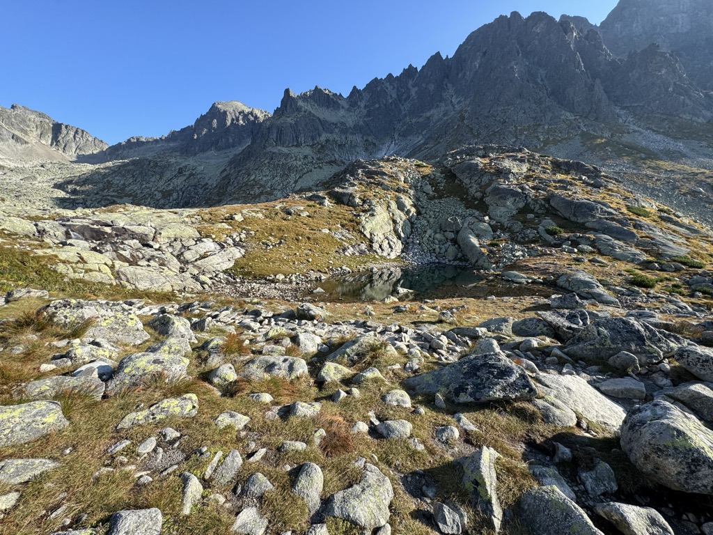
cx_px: 356
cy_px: 268
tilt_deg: -7.2
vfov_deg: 85.7
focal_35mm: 14
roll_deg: -0.3
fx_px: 288
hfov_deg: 102.1
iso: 40
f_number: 2.2
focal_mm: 2.22
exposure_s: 1/720
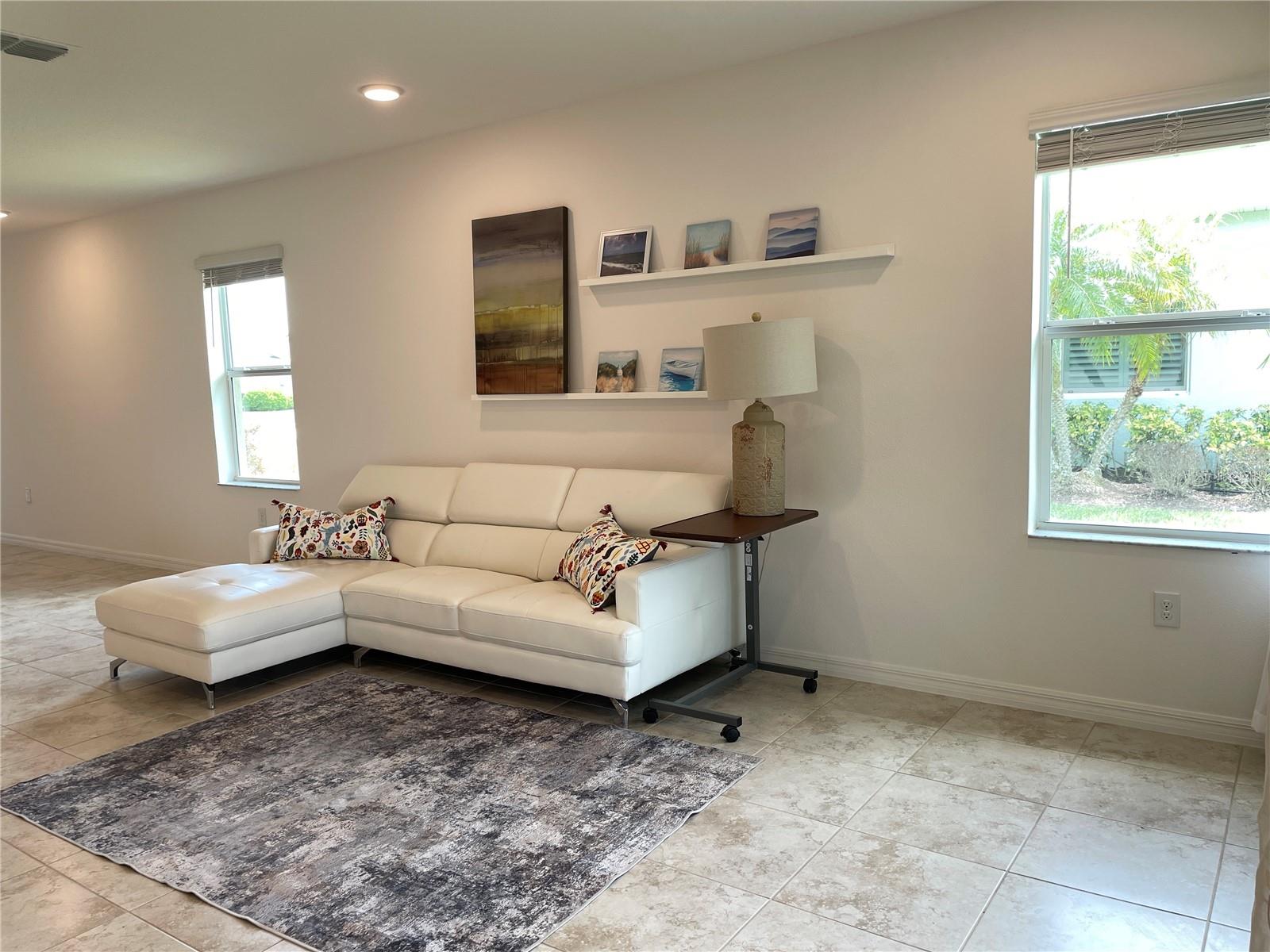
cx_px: 635
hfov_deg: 67.3
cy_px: 476
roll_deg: +2.3
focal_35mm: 26
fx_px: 954
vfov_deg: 53.1
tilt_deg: -5.9
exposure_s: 1/127
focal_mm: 4.2
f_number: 1.6
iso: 32
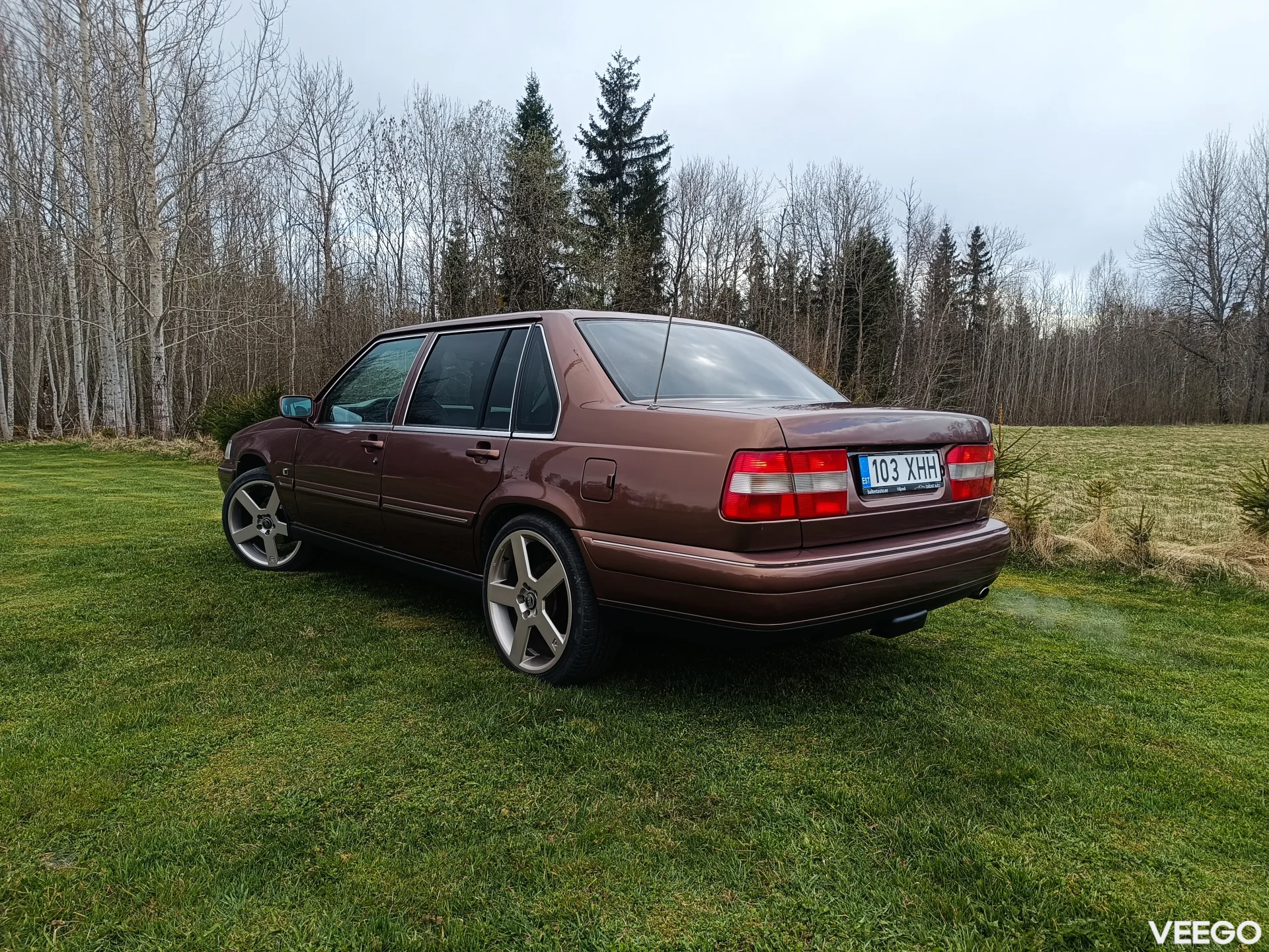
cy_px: 476
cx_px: 634
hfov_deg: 71.6
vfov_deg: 56.8
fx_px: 880
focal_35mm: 24
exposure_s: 1/463
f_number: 1.88
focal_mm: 5.59
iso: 51
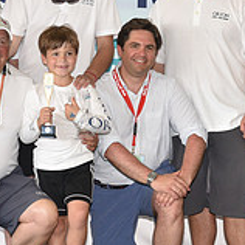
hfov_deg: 11.2
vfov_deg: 11.2
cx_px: 122
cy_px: 94
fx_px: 1249
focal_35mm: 156
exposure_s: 1/160
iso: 800
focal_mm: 50
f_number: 5
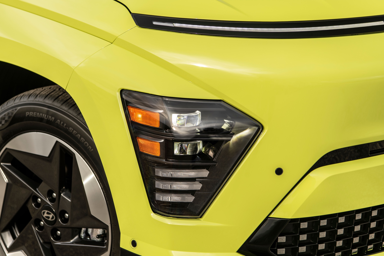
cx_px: 192
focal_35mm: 70
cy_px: 128
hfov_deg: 28.8
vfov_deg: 19.5
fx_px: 747
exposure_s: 1/100
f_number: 5
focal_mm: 70
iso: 64
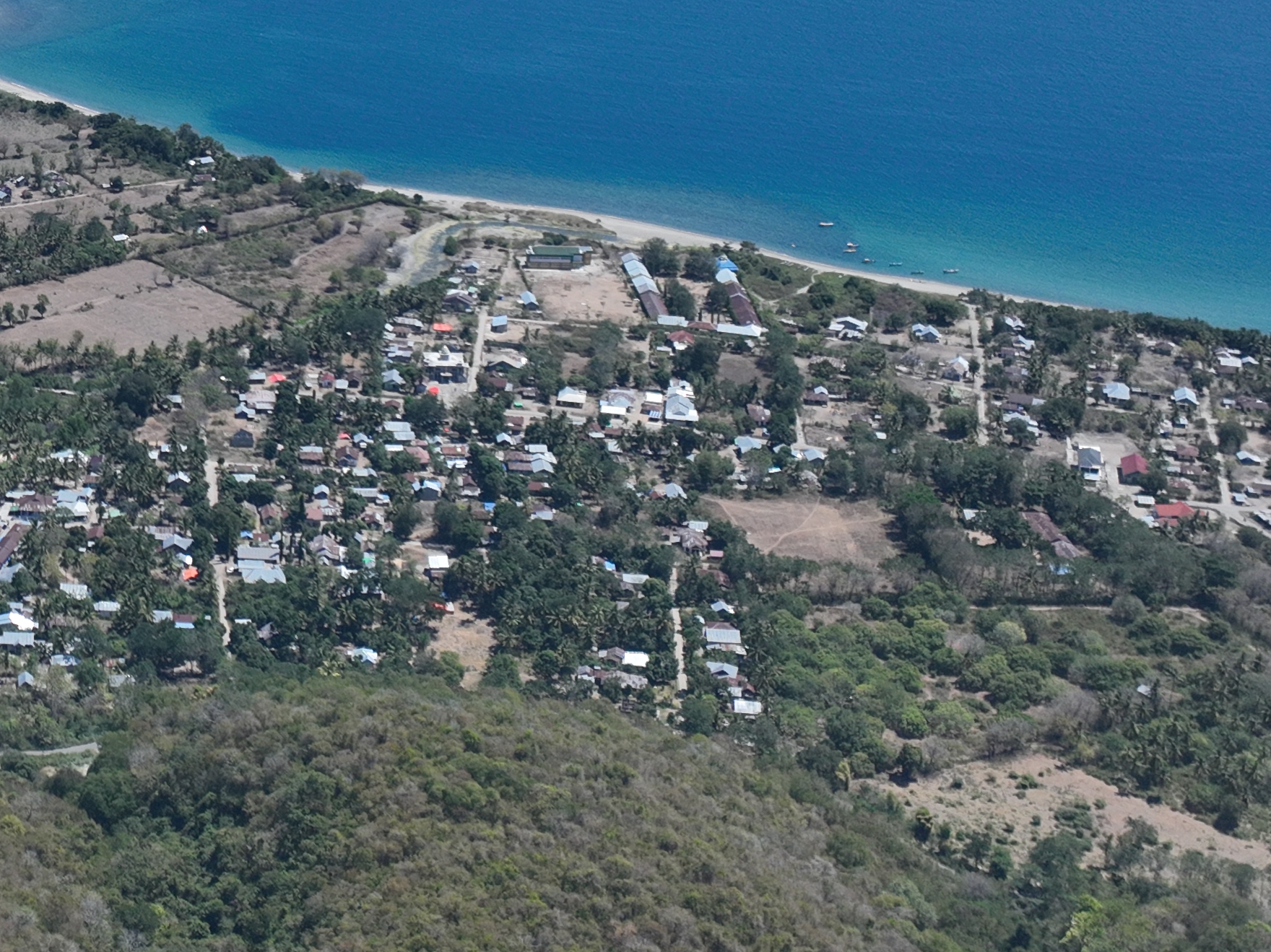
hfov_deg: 24.9
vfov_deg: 20.1
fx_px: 2643
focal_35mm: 72
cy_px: 102
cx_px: -166
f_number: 2.8
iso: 100
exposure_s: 1/2500
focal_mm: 12.29
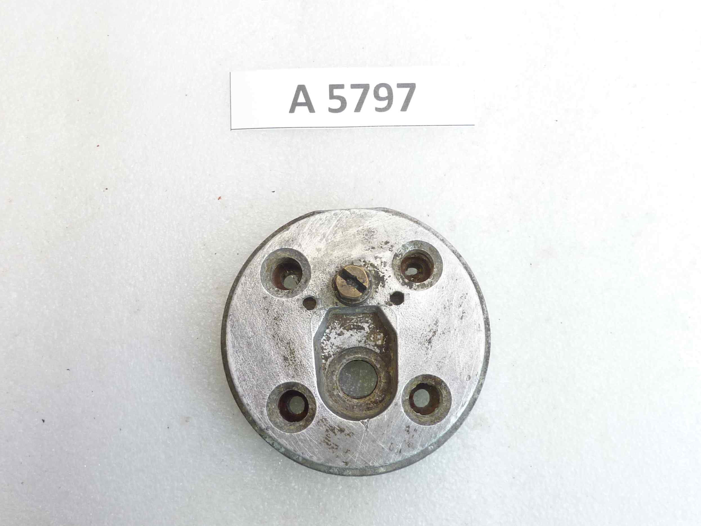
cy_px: 259
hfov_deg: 47.9
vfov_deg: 36.8
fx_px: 790
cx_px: 347
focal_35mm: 39
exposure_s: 1/13
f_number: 3.3
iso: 80
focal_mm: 4.4
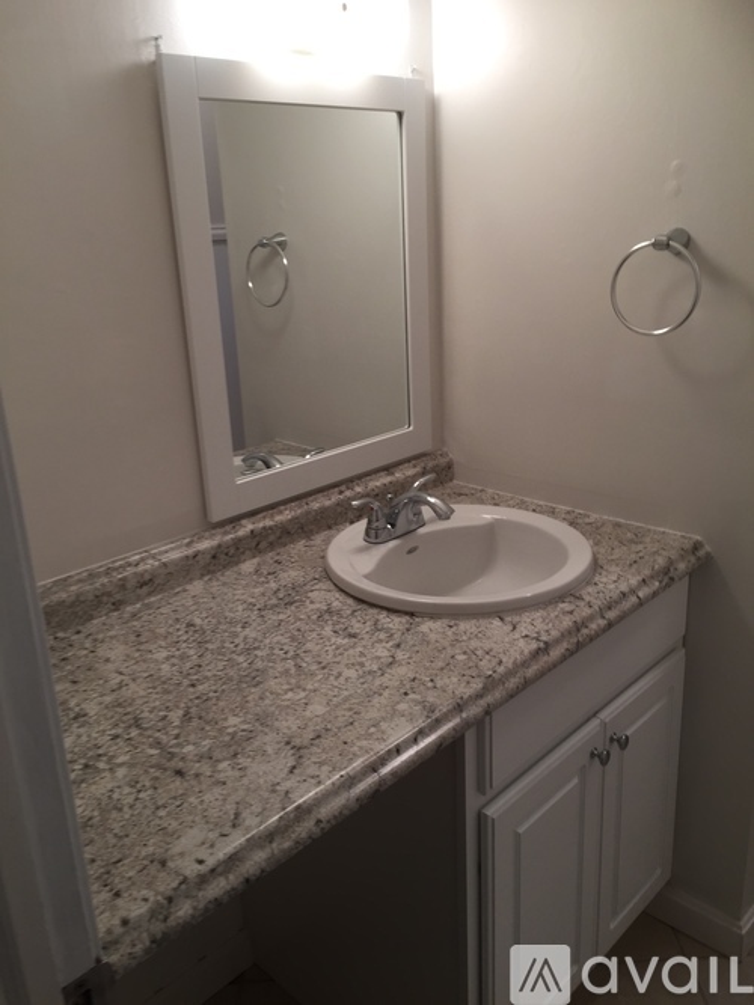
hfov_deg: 48.2
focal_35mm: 29
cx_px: 377
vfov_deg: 61.7
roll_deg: +2.3
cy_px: 502
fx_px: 843
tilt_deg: -19.3
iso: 32
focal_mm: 4.15
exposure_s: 1/40
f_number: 2.2
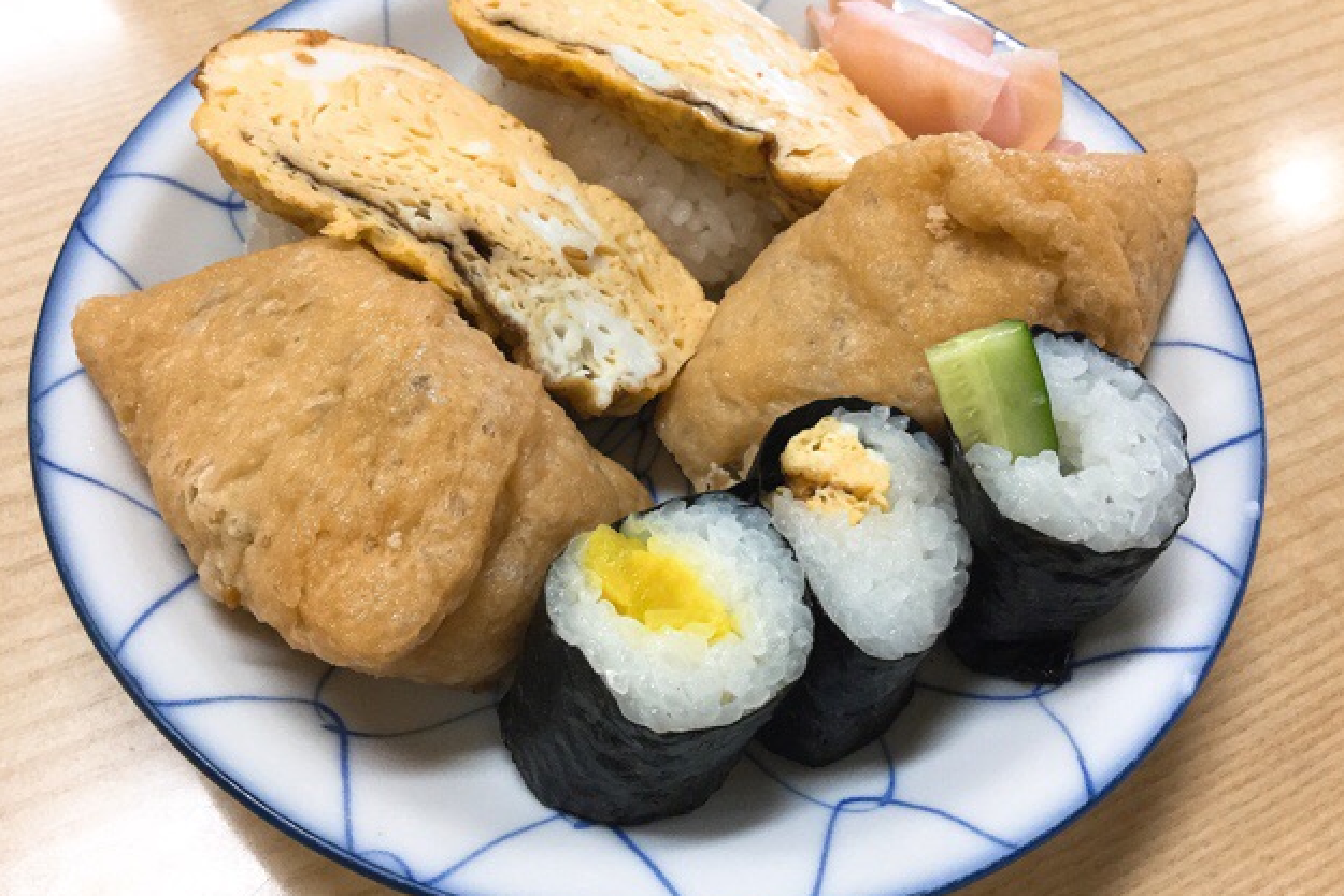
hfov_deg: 57.2
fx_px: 1232
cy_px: 408
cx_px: 667
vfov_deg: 40.0
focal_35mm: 33
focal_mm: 3.3
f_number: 2.4
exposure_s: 1/30
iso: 80
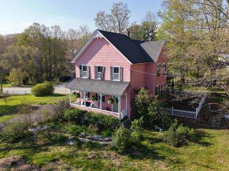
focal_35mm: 29
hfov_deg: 61.7
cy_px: 85
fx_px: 192
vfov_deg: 48.2
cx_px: 114
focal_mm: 8.67
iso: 400
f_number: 1.8
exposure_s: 1/5000
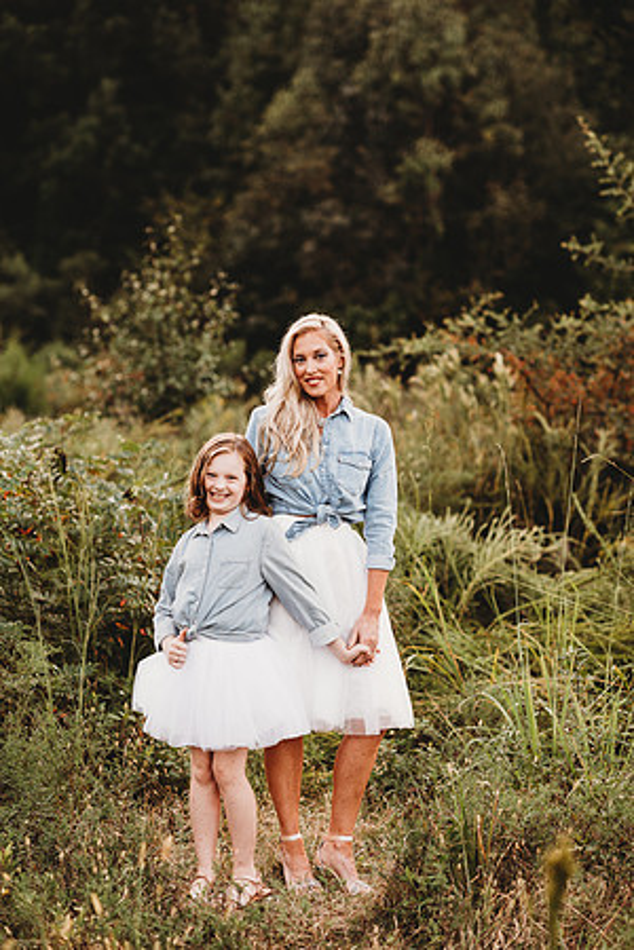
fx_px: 2245
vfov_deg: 23.9
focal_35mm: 85
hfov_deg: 16.1
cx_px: 317
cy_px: 475
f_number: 2.2
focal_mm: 85
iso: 125
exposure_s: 1/200
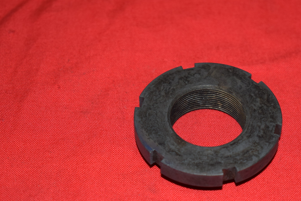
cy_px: 114
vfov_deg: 13.4
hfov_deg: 20.0
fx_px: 853
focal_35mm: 102
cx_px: 193
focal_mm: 46
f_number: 5.3
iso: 400
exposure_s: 1/200
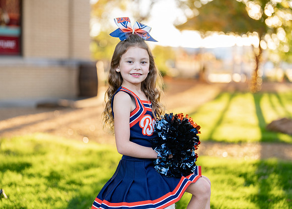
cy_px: 104
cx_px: 146
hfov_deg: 37.2
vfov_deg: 27.0
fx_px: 434
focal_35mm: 52
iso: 100
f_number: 1.2
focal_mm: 50
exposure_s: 1/400
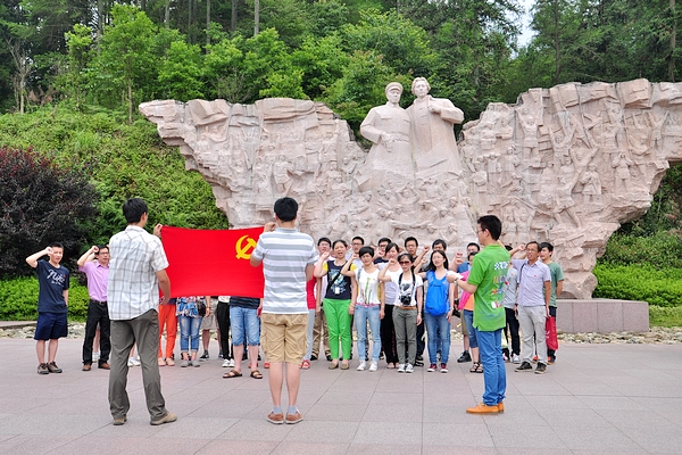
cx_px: 341
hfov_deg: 53.1
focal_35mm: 36
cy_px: 228
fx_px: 682
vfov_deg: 36.9
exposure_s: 1/250
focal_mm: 24
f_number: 8
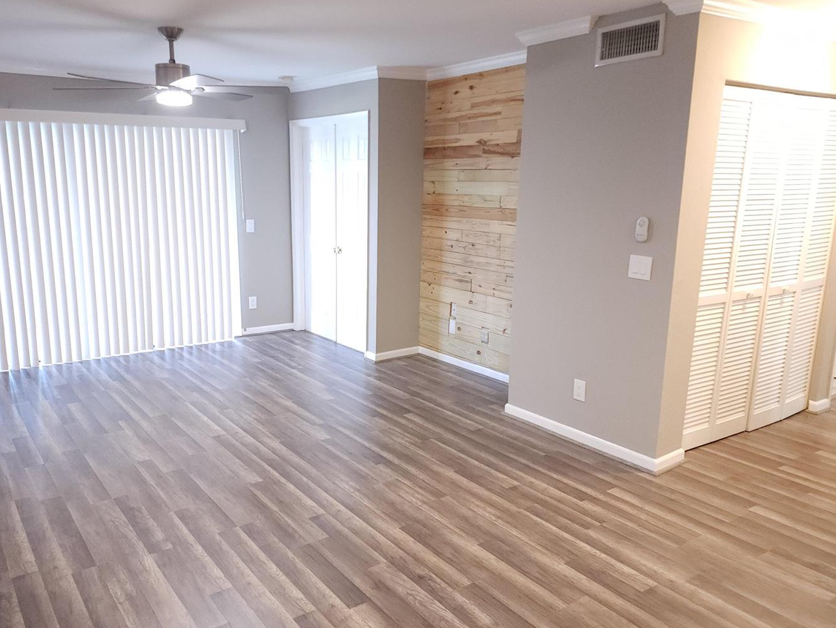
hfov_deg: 63.1
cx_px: 352
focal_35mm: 28
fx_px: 676
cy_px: 319
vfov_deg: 49.8
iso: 500
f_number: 1.8
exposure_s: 1/60
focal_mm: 6.4
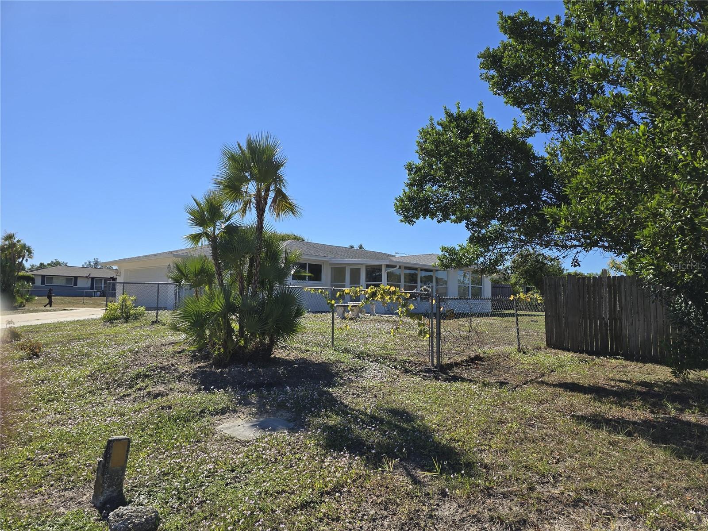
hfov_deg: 73.9
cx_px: 354
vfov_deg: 58.9
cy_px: 266
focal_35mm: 23
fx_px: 470
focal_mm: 6.3
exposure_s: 1/989
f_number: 1.7
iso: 12
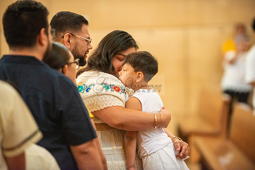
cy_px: 85
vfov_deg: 6.9
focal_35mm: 200
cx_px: 128
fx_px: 1417
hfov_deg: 10.3
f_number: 2.8
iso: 2000
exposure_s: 1/160
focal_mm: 200
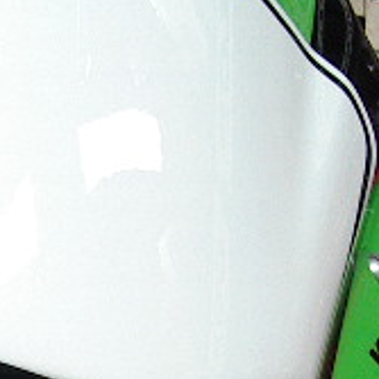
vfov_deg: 13.1
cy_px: 483
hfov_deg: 13.3
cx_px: -25
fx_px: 1598
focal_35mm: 129
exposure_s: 1/15
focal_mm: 5.8
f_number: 2.6
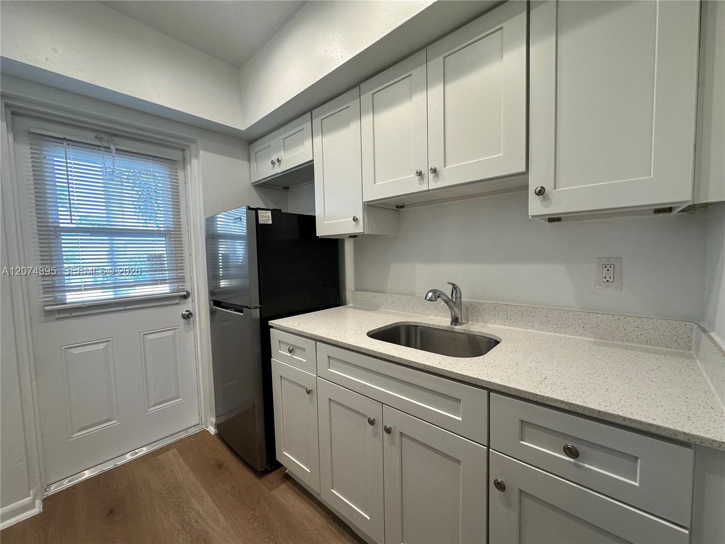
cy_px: 272
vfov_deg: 85.7
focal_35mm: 14
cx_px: 362
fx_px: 293
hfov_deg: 102.1
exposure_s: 1/126
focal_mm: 2.22
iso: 125
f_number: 2.2
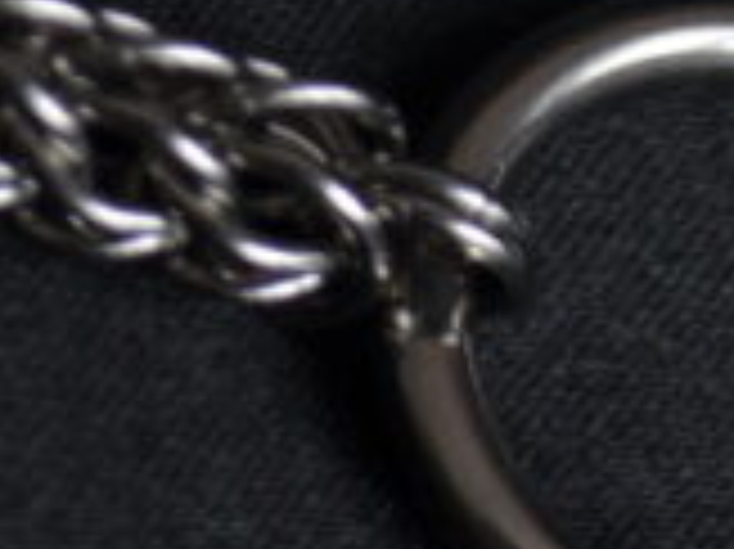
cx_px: 1130
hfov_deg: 7.2
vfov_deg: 5.4
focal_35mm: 272
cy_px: 1035
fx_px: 5763
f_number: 5.6
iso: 400
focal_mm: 34
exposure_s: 1/20
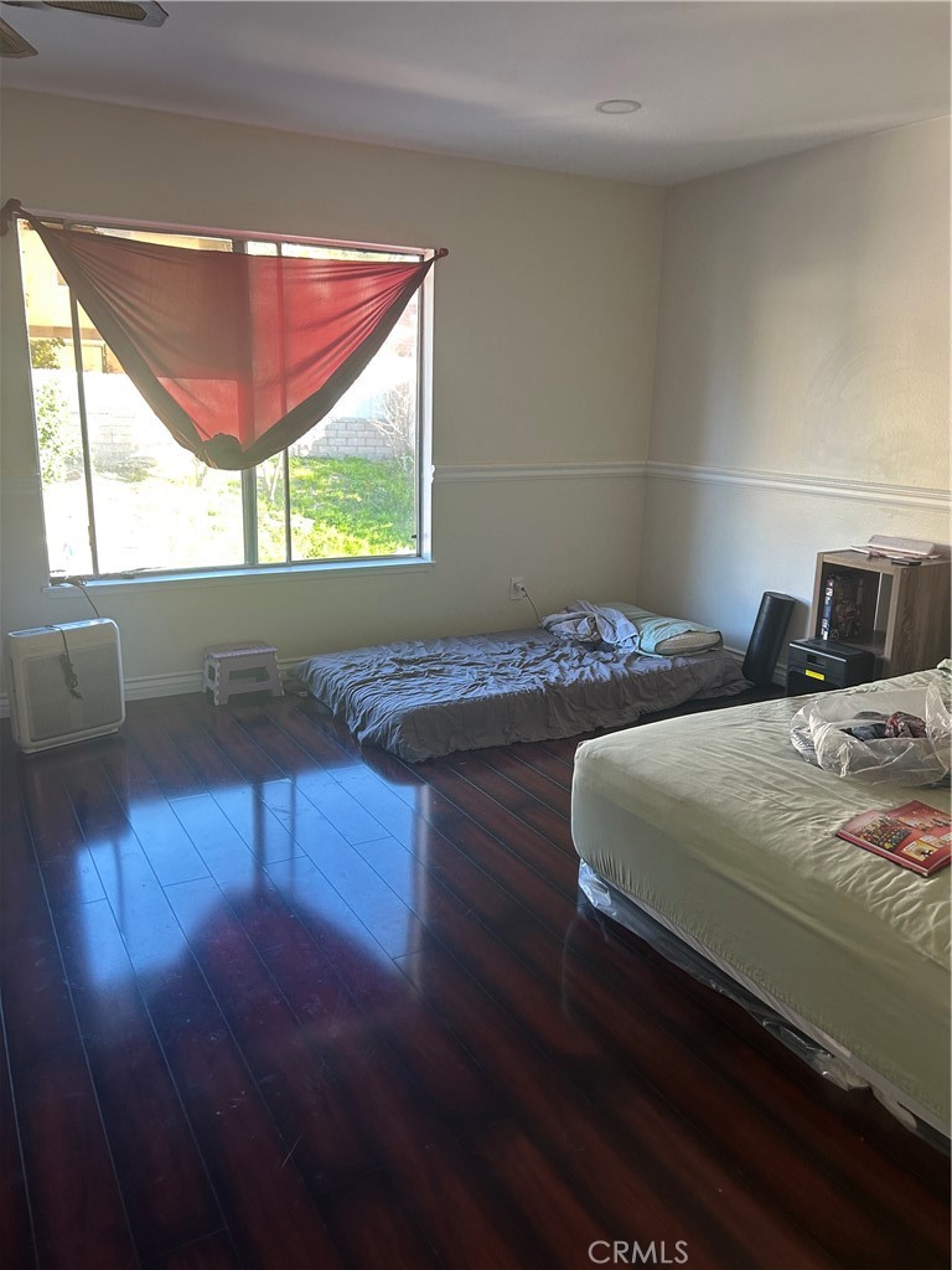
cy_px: 635
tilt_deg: -13.6
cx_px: 476
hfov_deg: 53.1
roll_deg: -2.1
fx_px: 953
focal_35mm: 26
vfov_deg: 67.3
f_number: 1.5
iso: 125
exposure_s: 1/105
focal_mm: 5.7
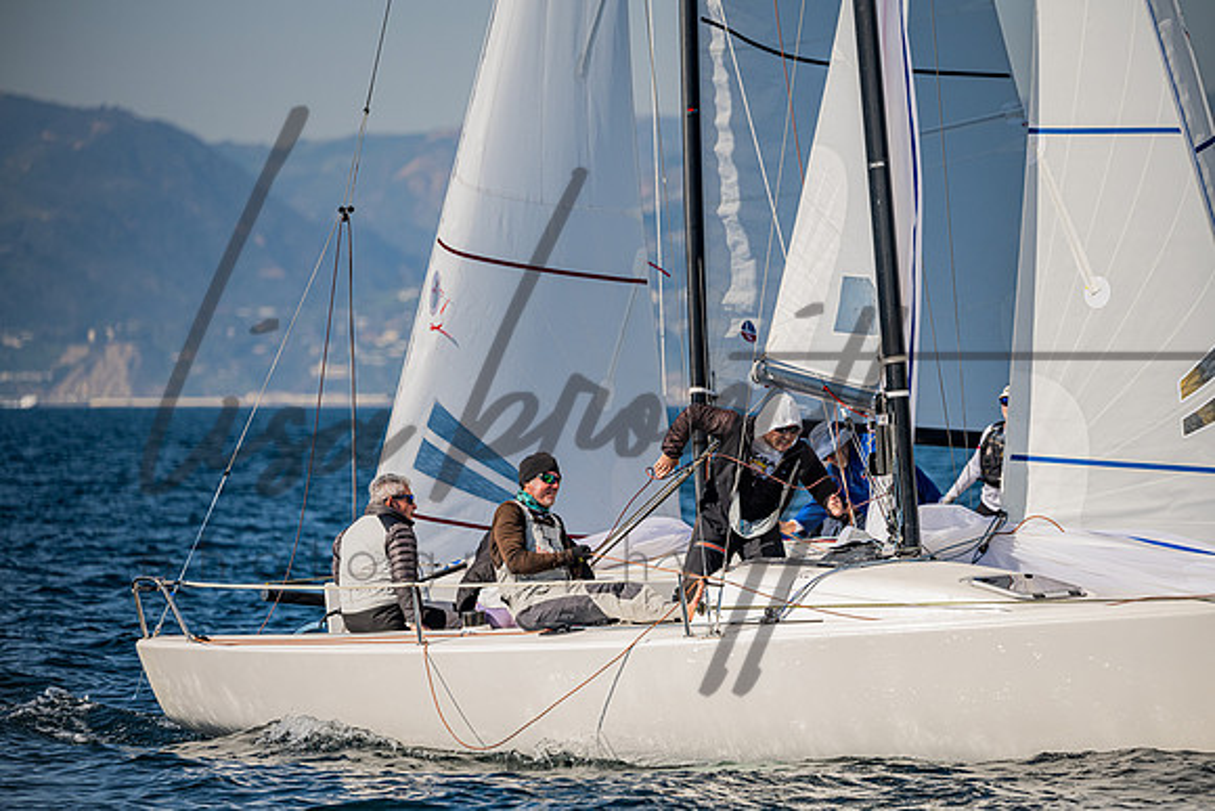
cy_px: 406
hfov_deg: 7.9
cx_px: 608
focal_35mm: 260
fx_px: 8777
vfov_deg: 5.3
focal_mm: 260
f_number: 5
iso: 400
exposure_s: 1/4000
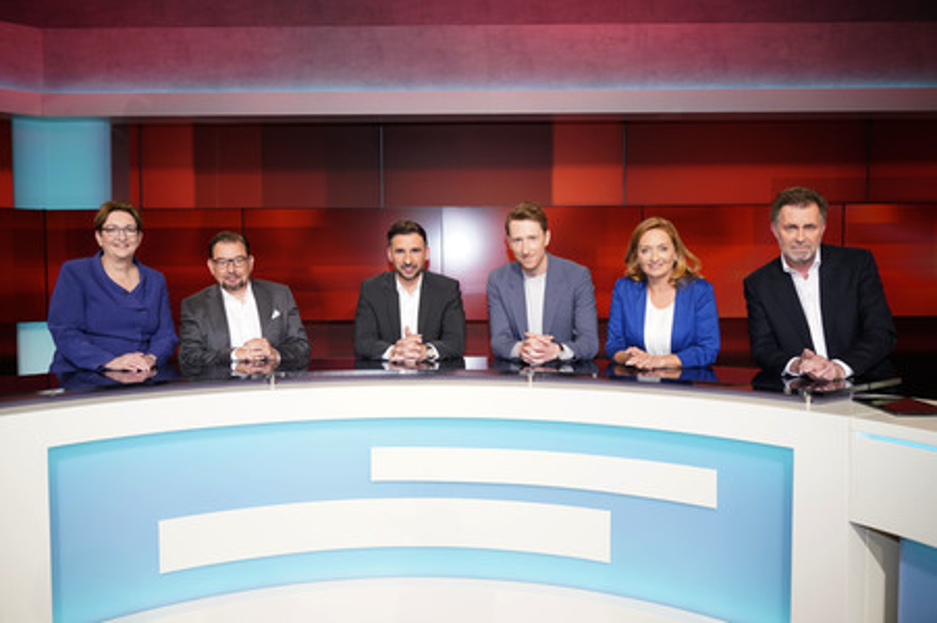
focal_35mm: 28
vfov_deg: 46.3
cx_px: 468
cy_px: 312
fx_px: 728
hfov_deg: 65.5
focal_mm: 28
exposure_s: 1/160
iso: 2000
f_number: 5
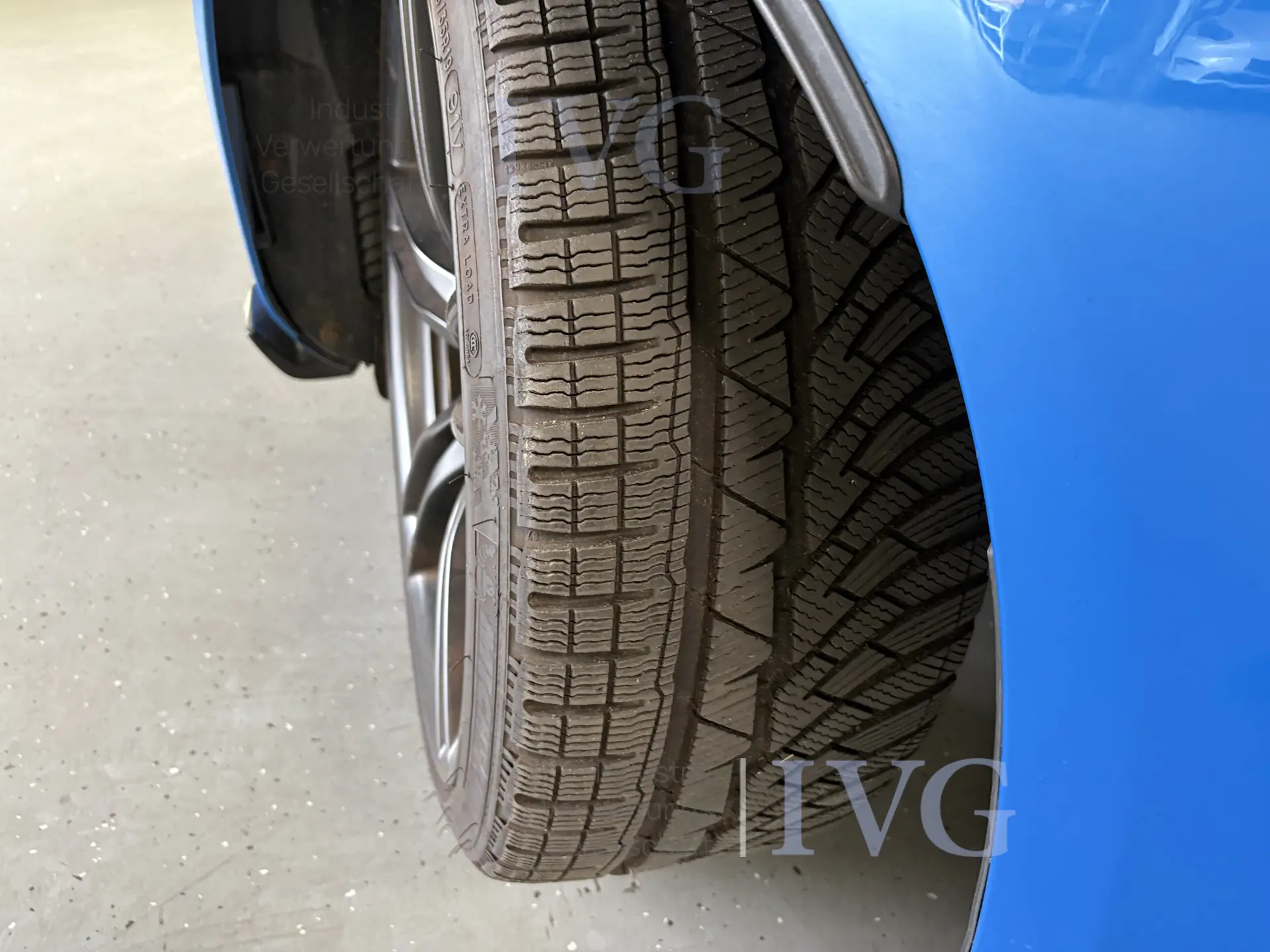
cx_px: 635
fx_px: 954
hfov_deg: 67.3
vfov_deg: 53.1
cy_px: 476
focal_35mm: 26
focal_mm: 5.96
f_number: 1.6
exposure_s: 1/60
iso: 200
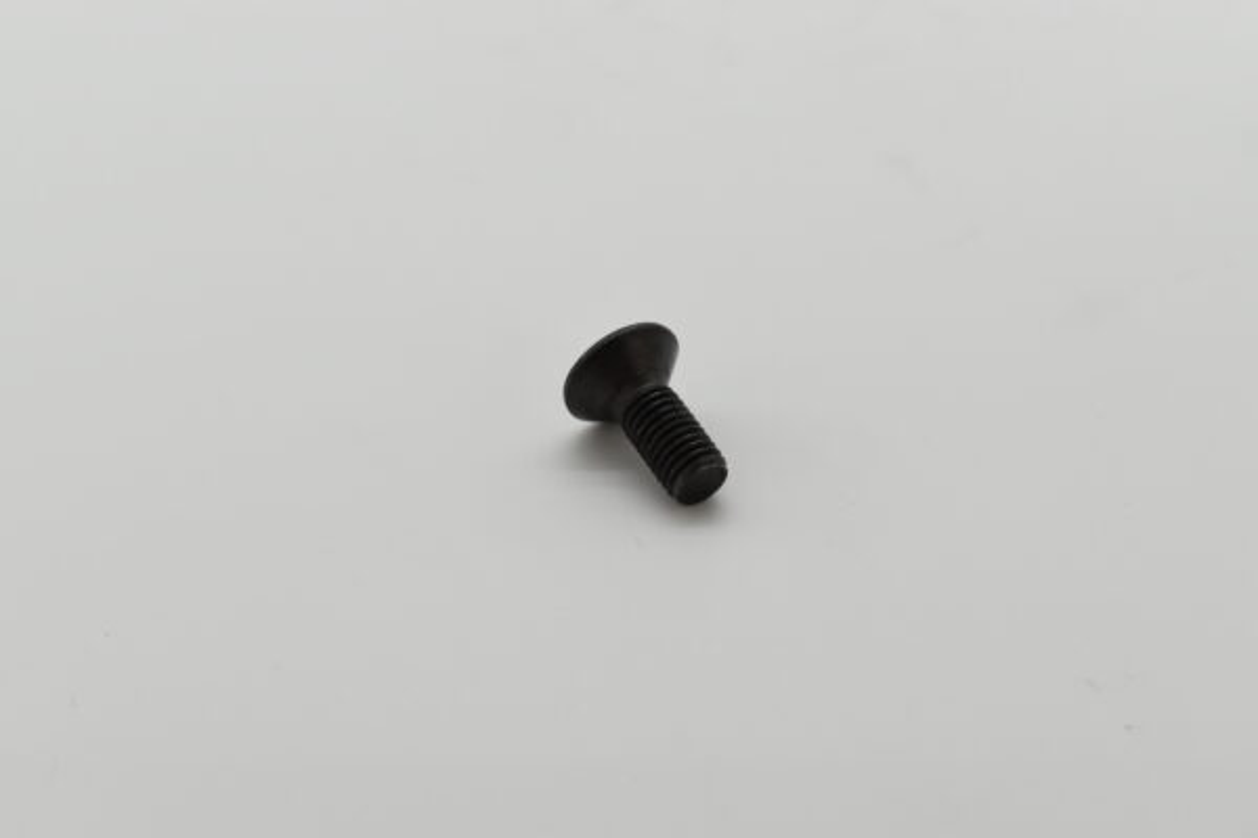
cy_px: 419
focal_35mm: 82
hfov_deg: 24.6
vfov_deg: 16.6
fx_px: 2883
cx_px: 629
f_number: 8
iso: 1600
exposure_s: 1/1600
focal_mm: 55
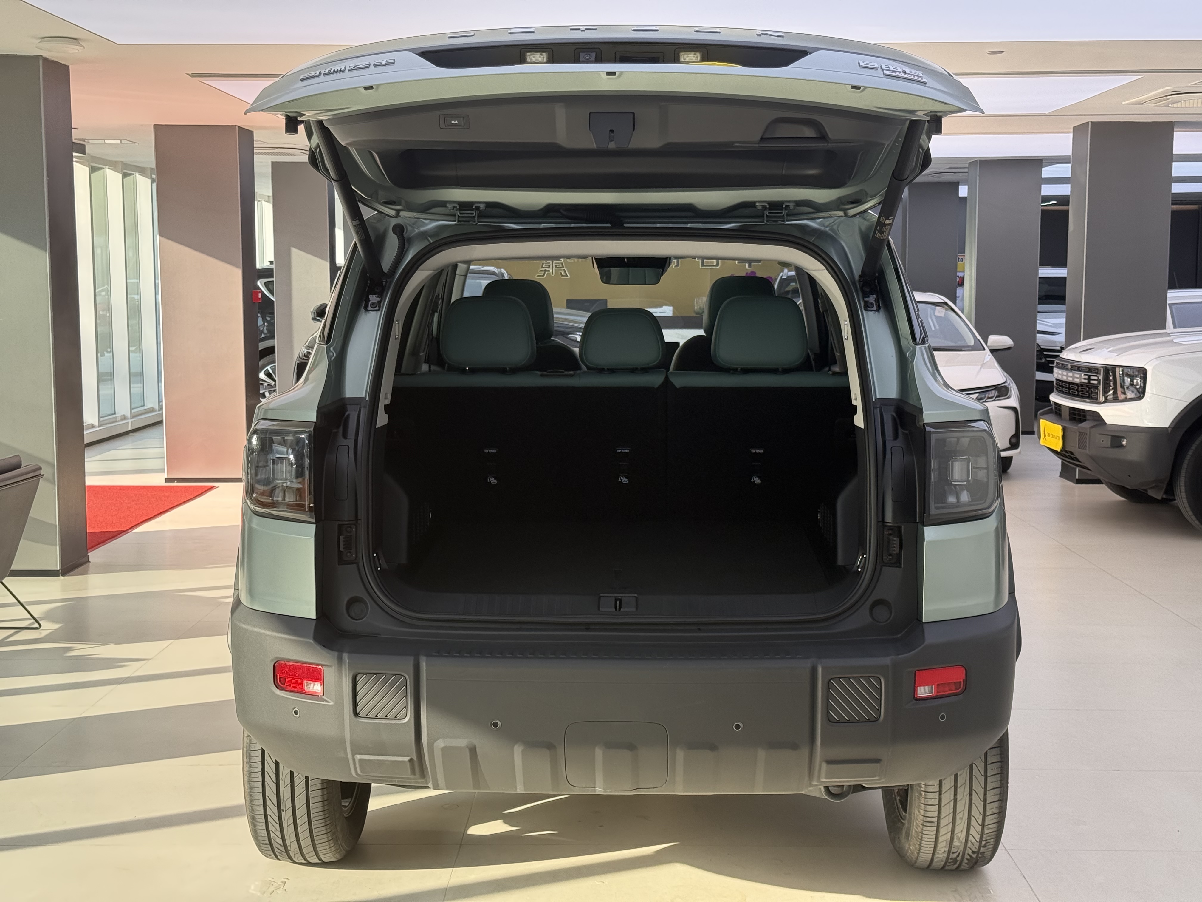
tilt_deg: -5.3
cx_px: 601
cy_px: 451
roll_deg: +0.0
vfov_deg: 30.3
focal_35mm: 48
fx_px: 1667
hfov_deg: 39.7
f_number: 1.78
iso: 80
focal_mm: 6.76
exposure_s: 1/274
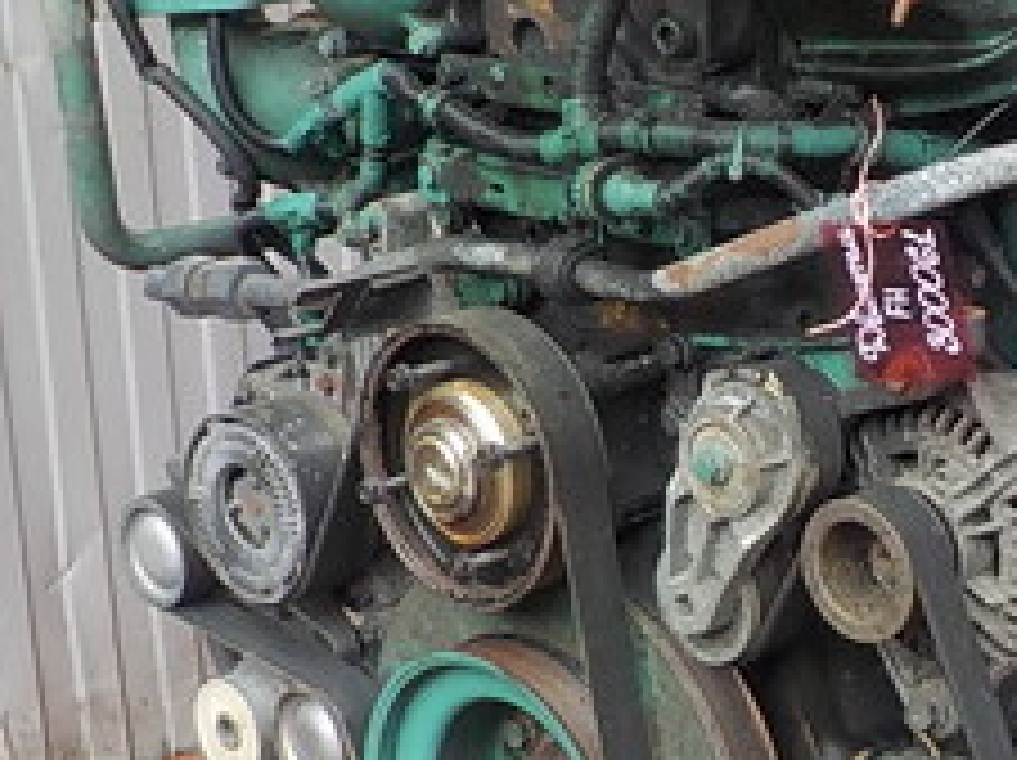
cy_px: 310
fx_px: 2495
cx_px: 940
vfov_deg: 17.3
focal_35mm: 85
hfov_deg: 22.4
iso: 125
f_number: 3.3
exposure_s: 1/30
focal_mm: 4.1
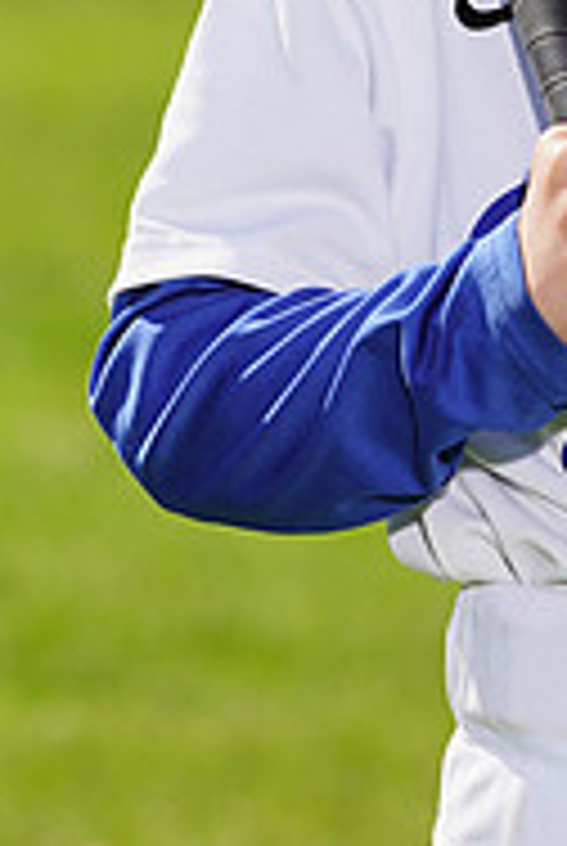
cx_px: 695
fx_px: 16617
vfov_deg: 2.9
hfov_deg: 2.0
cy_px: -310
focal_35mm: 706
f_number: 9
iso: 100
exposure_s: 1/250
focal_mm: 229
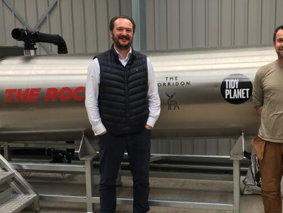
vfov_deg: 32.9
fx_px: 360
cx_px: 184
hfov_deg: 42.5
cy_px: 107
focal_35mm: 44
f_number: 2.2
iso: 25
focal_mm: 4.15
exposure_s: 1/50
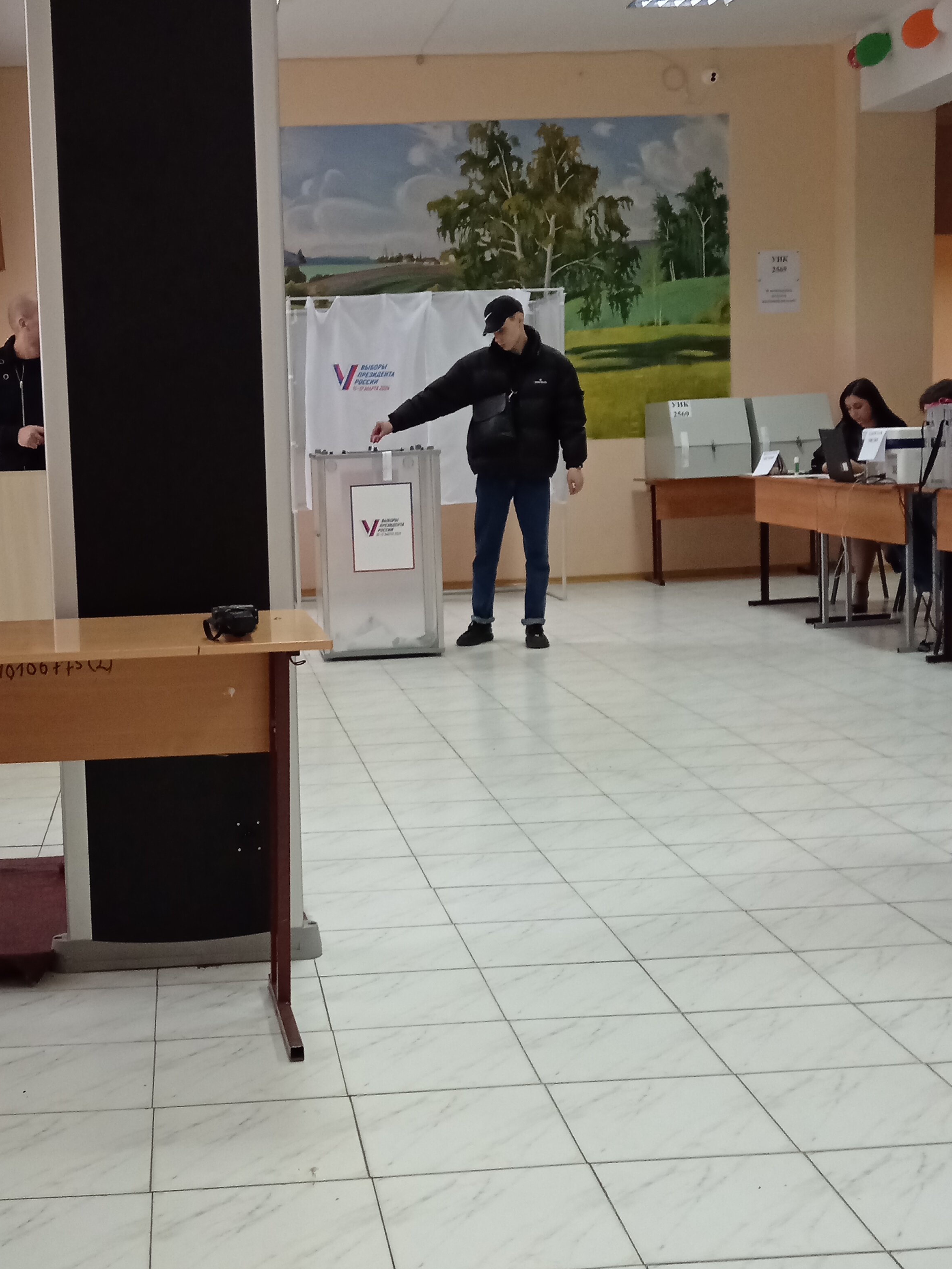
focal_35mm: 50
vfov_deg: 38.2
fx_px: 1833
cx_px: 295
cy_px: 638
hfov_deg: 28.9
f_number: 1.9
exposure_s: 1/100
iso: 2267
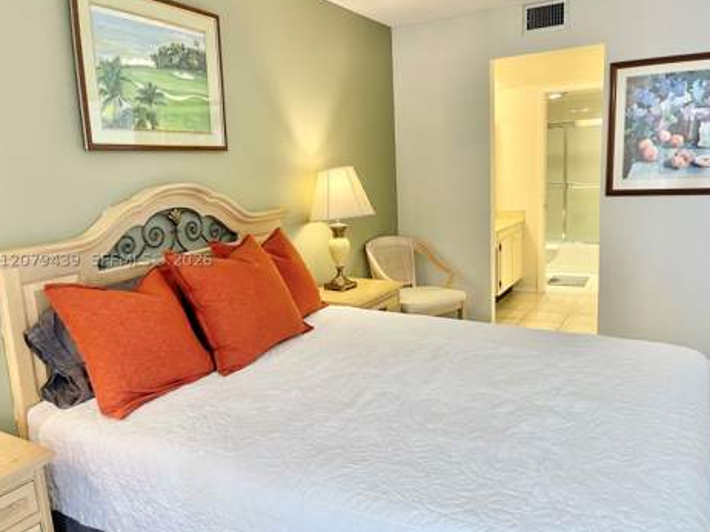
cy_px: 260
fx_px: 533
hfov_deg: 67.3
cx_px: 353
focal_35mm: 26
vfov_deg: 53.0
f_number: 1.6
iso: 80
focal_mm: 5.1
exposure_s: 1/60
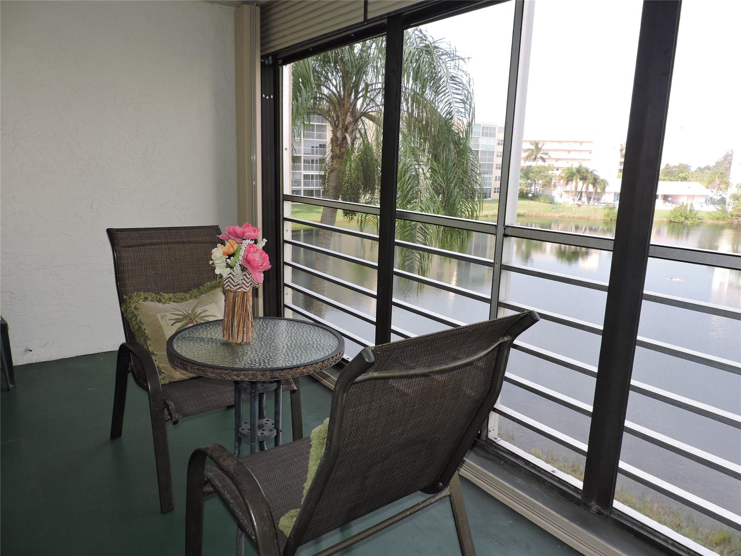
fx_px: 514
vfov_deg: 56.8
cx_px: 370
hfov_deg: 71.6
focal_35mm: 24
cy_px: 278
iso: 100
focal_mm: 4.3
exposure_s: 1/200
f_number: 3
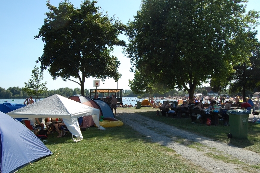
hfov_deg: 58.8
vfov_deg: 40.9
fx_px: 231
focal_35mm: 32
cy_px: 102
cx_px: 130
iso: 200
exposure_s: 1/320
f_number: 9
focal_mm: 18
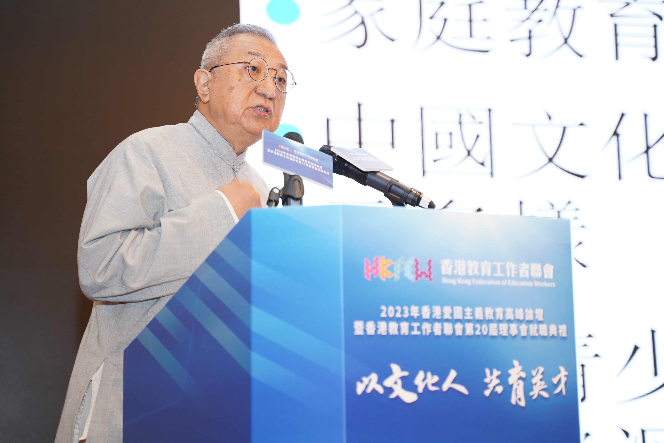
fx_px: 1309
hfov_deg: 28.5
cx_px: 344
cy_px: 204
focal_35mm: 71
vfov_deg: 19.2
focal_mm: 64
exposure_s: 1/125
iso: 1250
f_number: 3.2
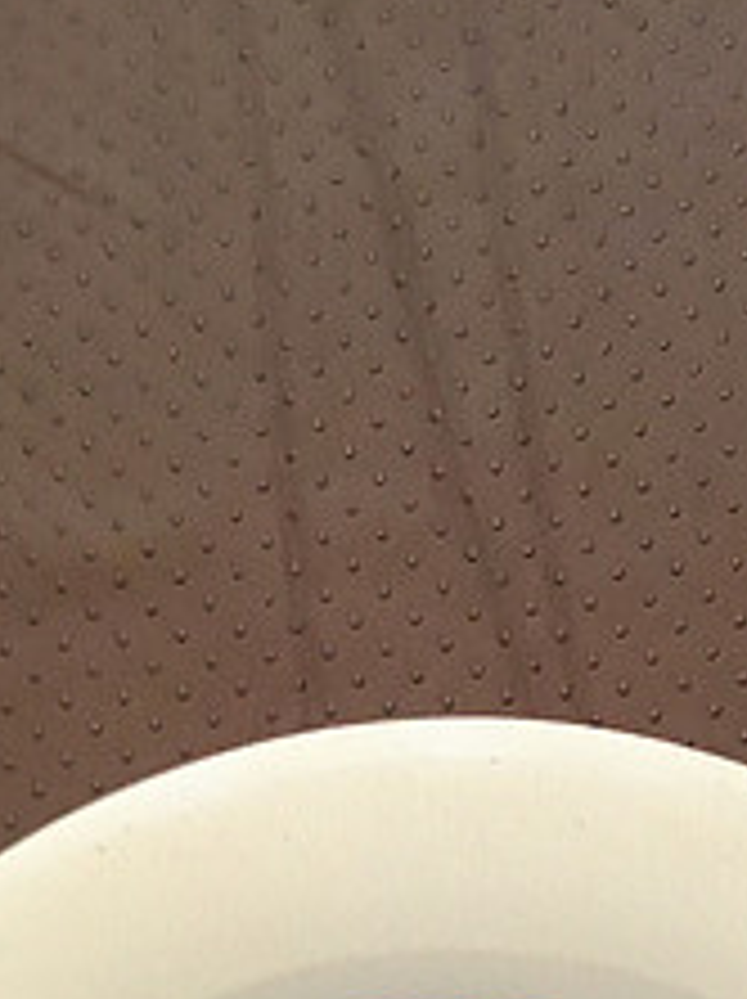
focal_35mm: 81
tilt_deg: -82.7
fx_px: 2335
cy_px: 1282
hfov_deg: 18.2
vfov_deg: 21.9
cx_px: 425
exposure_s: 1/20
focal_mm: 3.3
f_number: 2.4
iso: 200
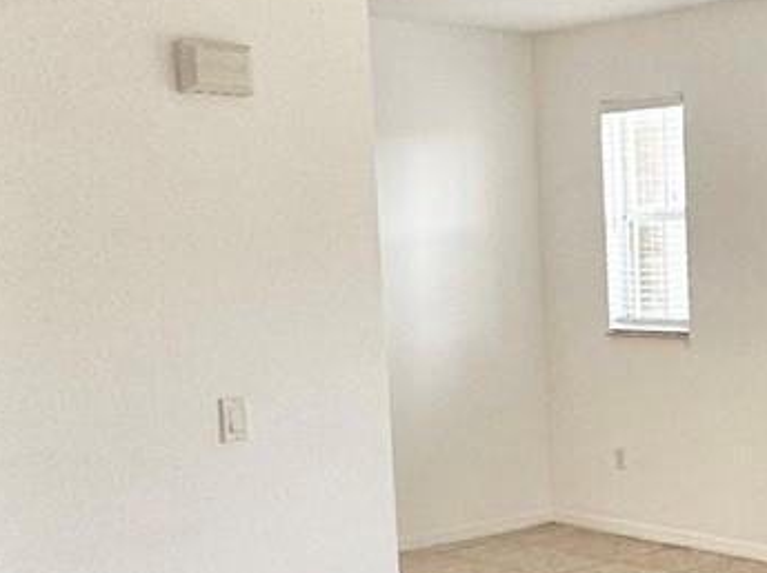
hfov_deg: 27.7
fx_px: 1439
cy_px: 446
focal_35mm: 65
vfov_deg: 22.3
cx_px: 805
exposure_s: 1/120
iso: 80
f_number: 2.2
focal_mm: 2.22
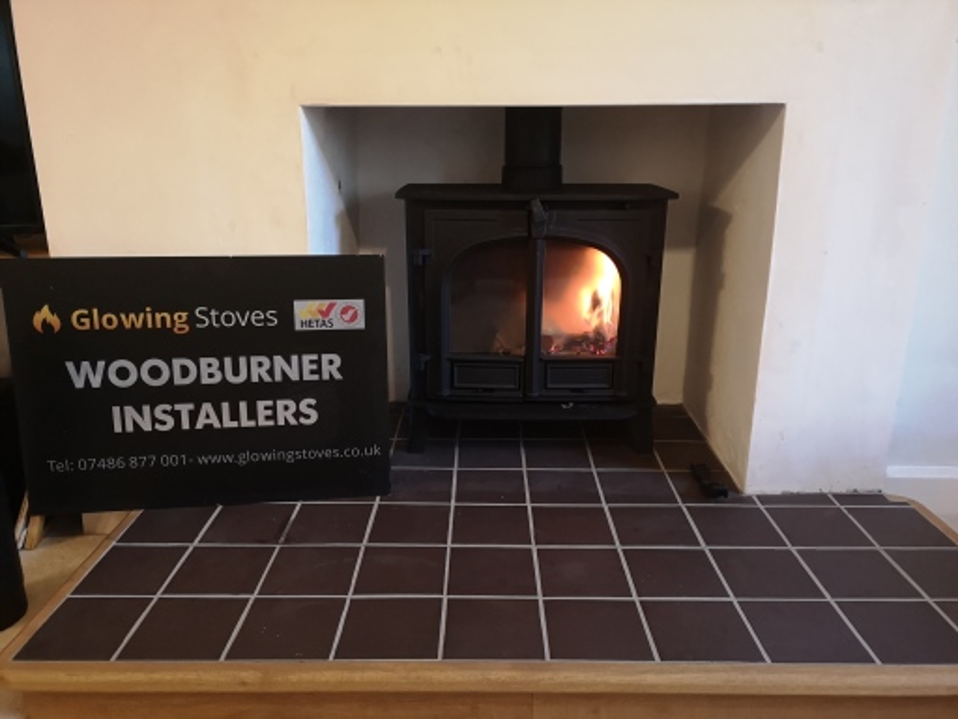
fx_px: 747
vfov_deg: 51.4
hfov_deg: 65.3
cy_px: 360
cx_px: 479
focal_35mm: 27
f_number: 1.8
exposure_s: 1/33.3
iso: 640
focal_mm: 3.95
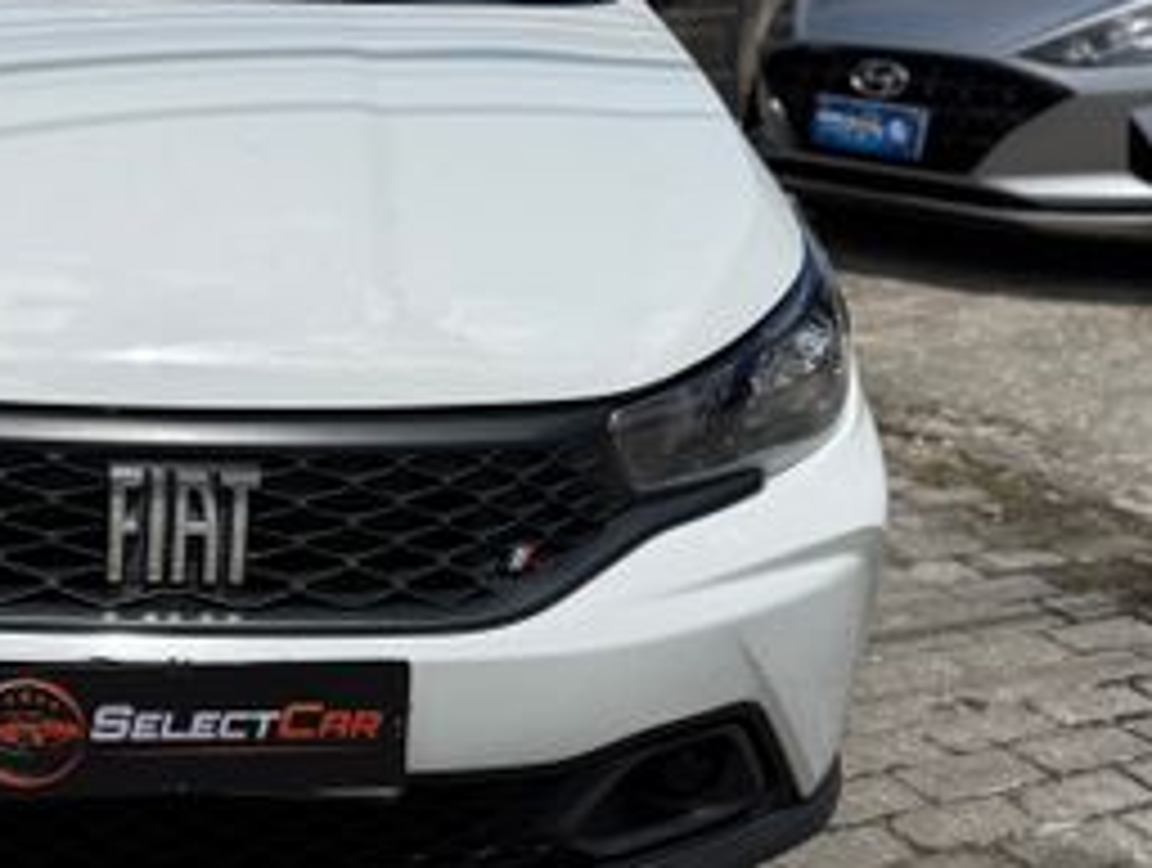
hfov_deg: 40.0
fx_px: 1467
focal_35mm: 44
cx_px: 140
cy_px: 382
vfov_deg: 32.9
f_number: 1.78
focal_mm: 6.76
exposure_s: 1/10309
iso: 80
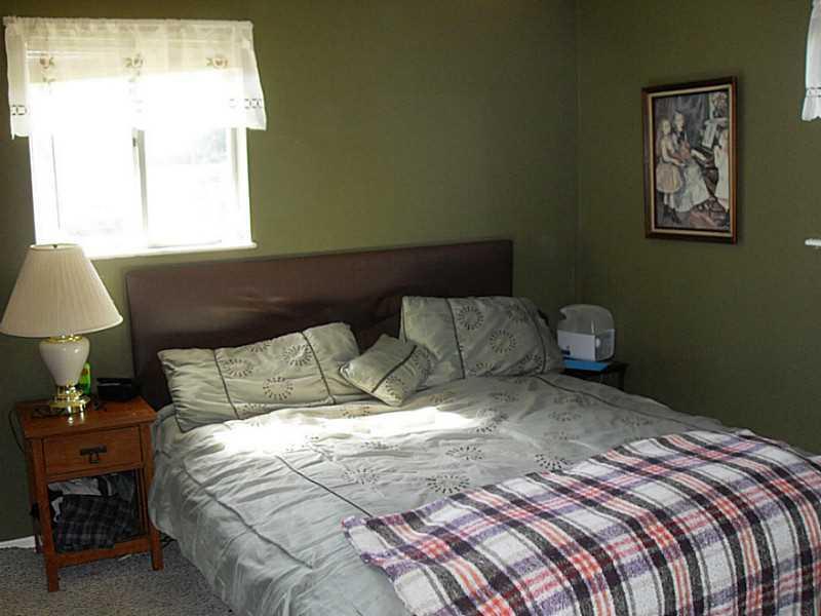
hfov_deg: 50.1
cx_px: 410
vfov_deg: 38.7
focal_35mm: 37
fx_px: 878
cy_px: 308
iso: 160
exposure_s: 1/45
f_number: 2.8
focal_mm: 6.3
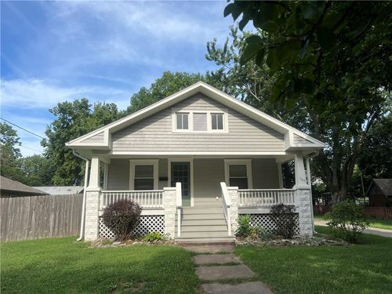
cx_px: 196
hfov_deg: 67.3
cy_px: 147
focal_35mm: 26
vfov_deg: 53.1
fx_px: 294
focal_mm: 5.7
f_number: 1.5
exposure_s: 1/3077
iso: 50
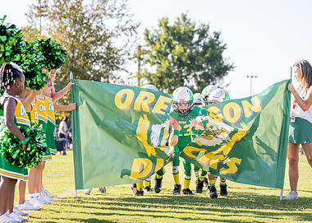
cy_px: 128
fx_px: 1018
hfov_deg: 17.4
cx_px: 201
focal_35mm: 115
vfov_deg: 12.5
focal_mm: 70
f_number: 2.8
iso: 320
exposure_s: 1/2500
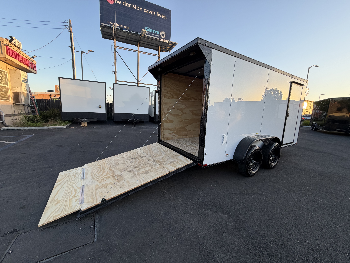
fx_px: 142
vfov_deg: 85.7
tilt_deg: -7.0
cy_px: 132
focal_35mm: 14
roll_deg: -3.3
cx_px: 175
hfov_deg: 102.1
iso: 50
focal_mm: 2.22
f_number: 2.2
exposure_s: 1/276
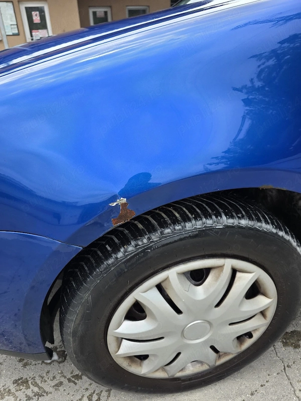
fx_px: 267
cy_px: 200
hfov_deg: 58.9
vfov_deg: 73.9
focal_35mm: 23
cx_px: 150
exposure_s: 1/370
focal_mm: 6.3
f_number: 1.7
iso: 25
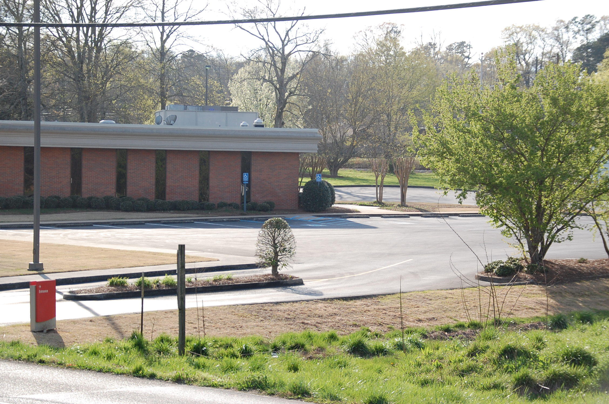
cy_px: 202
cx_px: 304
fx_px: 1647
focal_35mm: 98
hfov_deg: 21.0
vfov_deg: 14.0
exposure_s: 1/500
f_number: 5.6
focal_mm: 65
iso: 250
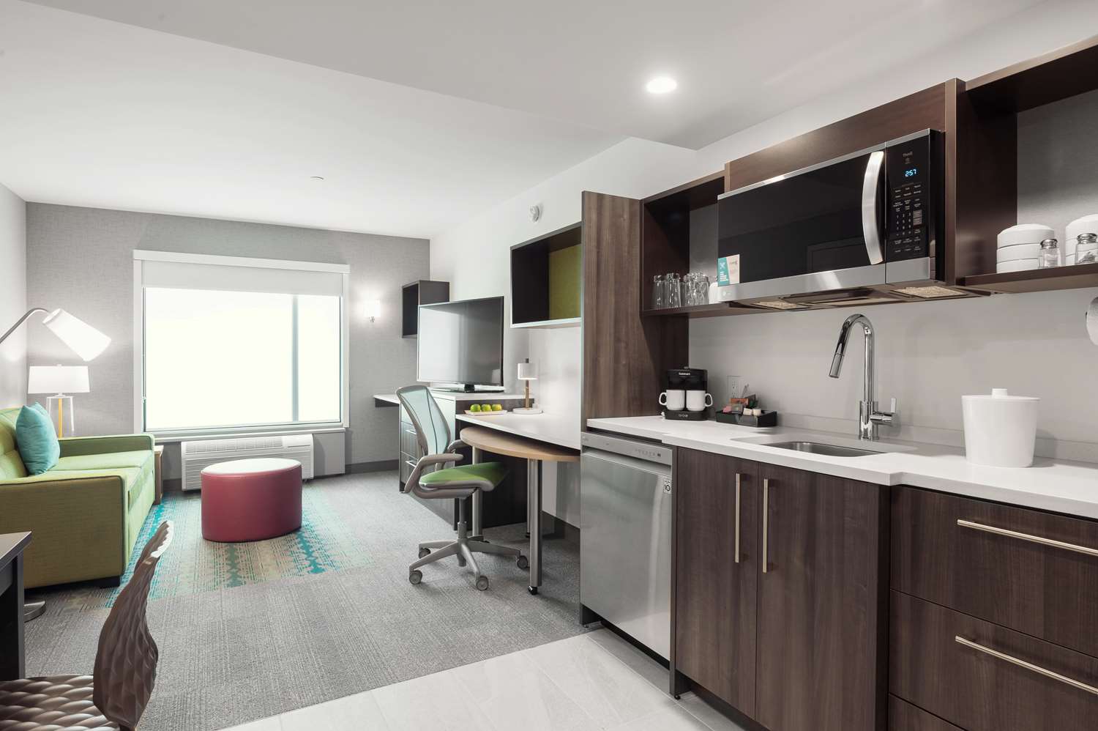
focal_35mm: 20
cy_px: 366
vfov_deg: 61.9
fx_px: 610
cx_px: 549
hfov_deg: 84.0
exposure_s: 1/2
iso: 200
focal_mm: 20
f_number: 13
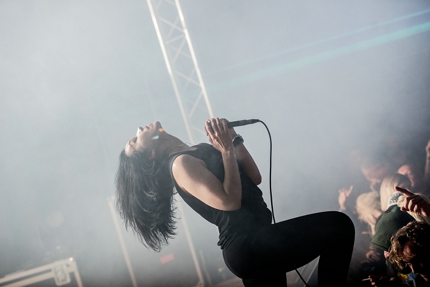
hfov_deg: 24.7
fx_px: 980
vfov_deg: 16.7
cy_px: 144
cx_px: 215
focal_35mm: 82
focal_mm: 82
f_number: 2.8
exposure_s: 1/25
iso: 4000
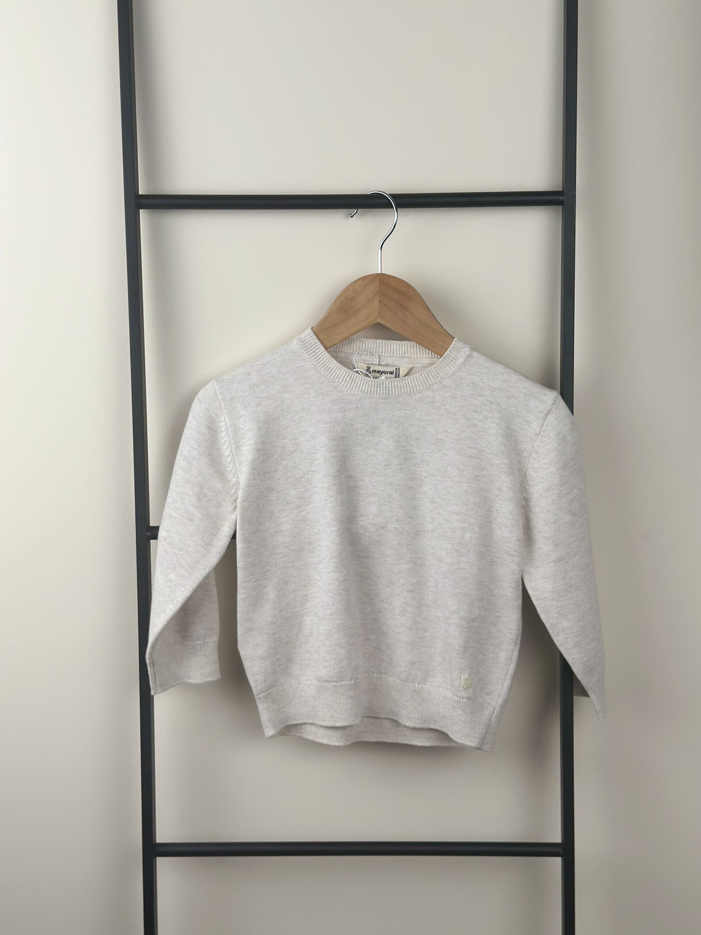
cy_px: 468
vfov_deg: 39.7
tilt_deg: -5.4
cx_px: 350
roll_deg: -0.4
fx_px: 1296
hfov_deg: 30.3
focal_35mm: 48
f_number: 1.78
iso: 80
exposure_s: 1/501
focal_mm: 6.86
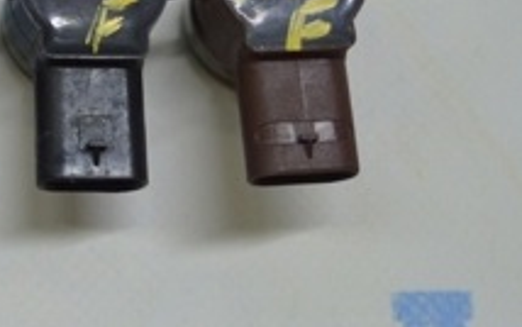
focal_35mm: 137
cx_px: -195
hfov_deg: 14.5
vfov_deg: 9.6
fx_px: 1950
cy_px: 70
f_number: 4.2
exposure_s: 1/100
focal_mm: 30
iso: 400
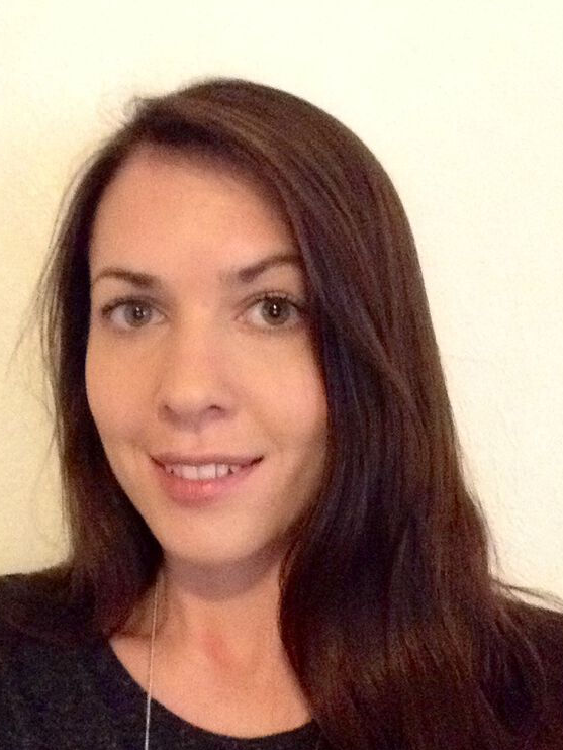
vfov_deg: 42.9
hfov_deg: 32.8
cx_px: 228
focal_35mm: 44
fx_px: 954
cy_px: 415
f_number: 2.4
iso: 1000
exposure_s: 1/15
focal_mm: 2.18
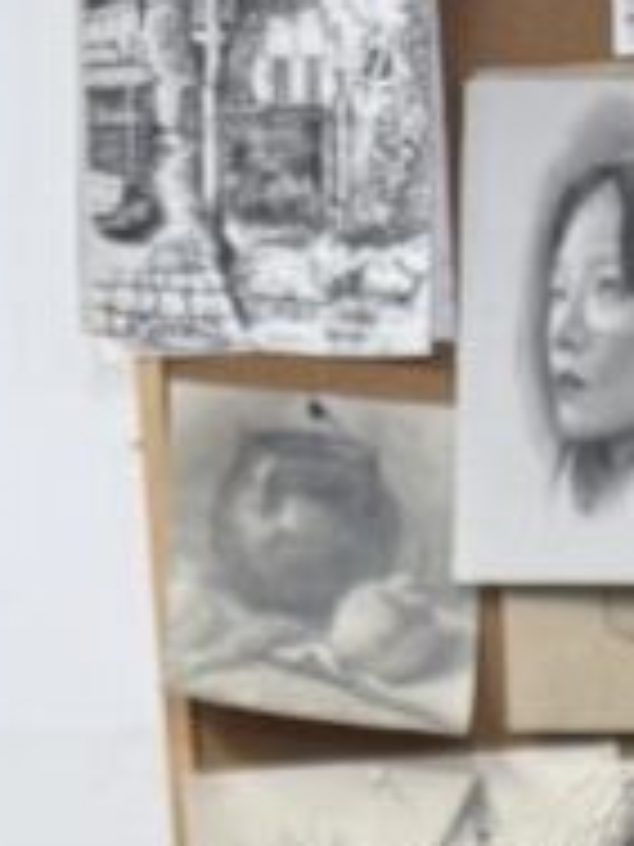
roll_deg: +0.1
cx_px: 832
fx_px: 3126
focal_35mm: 128
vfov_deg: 12.6
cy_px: 1904
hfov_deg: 11.3
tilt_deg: -11.9
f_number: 1.78
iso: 160
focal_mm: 6.76
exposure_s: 1/100
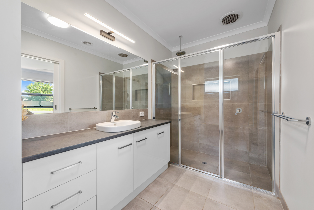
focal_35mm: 14
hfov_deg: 104.2
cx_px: 157
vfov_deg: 81.3
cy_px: 105
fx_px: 122
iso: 125
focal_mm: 14
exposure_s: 1/3
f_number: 8
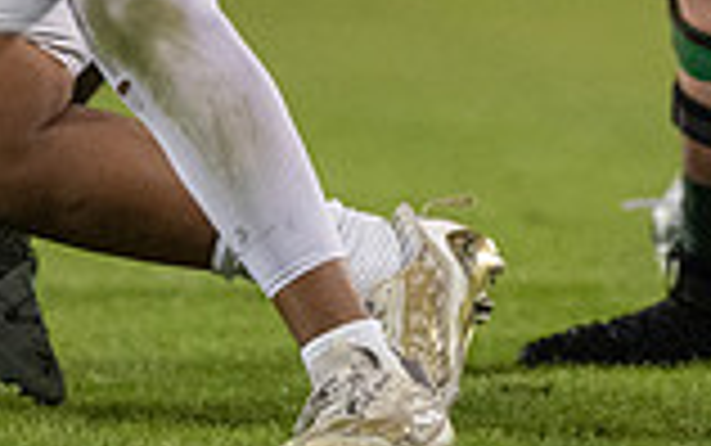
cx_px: 451
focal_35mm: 1078
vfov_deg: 1.2
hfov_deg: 1.9
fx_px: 20903
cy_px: -666
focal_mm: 200
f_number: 2.8
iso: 3200
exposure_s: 1/1250
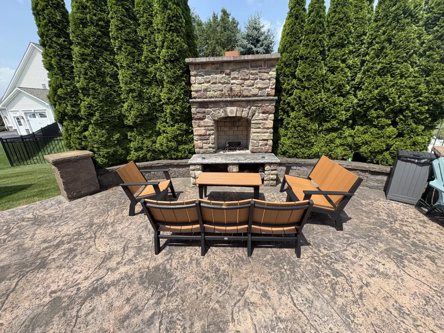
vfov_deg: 85.7
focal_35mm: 14
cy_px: 166
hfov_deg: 102.1
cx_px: 222
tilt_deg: -18.0
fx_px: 180
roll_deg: +2.5
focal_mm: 2.22
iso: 40
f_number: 2.2
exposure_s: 1/968
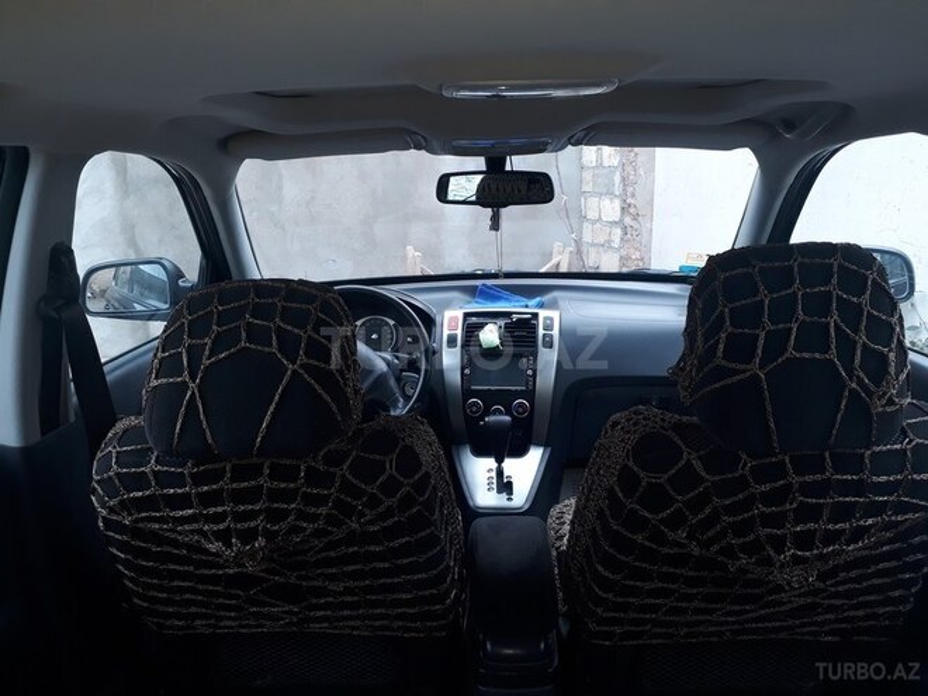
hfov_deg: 65.3
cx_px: 464
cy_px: 348
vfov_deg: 51.4
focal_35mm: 27
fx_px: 724
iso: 50
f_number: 1.9
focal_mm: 3.6
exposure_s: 1/50
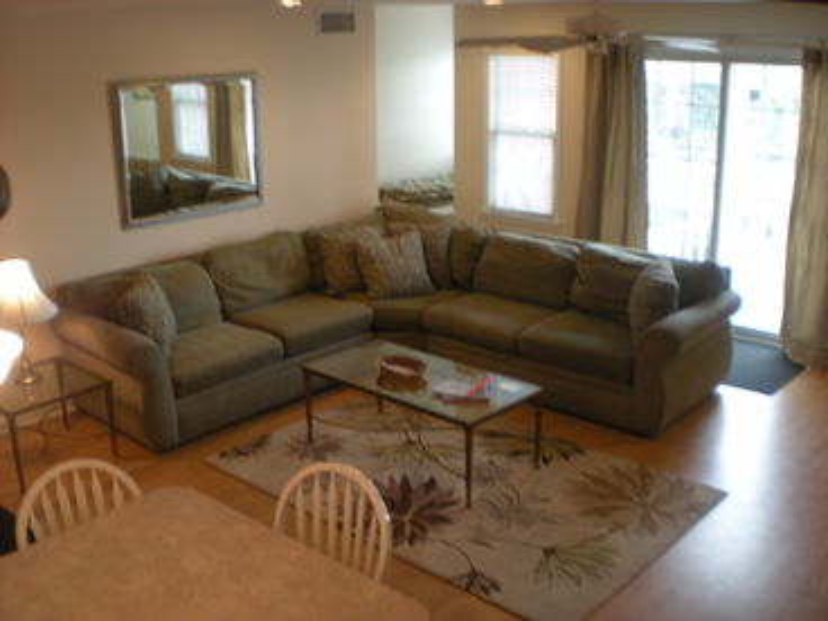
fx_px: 909
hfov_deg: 49.0
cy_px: 310
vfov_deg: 37.7
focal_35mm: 38
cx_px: 414
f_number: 3.1
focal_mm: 6.3
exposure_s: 1/27
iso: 200
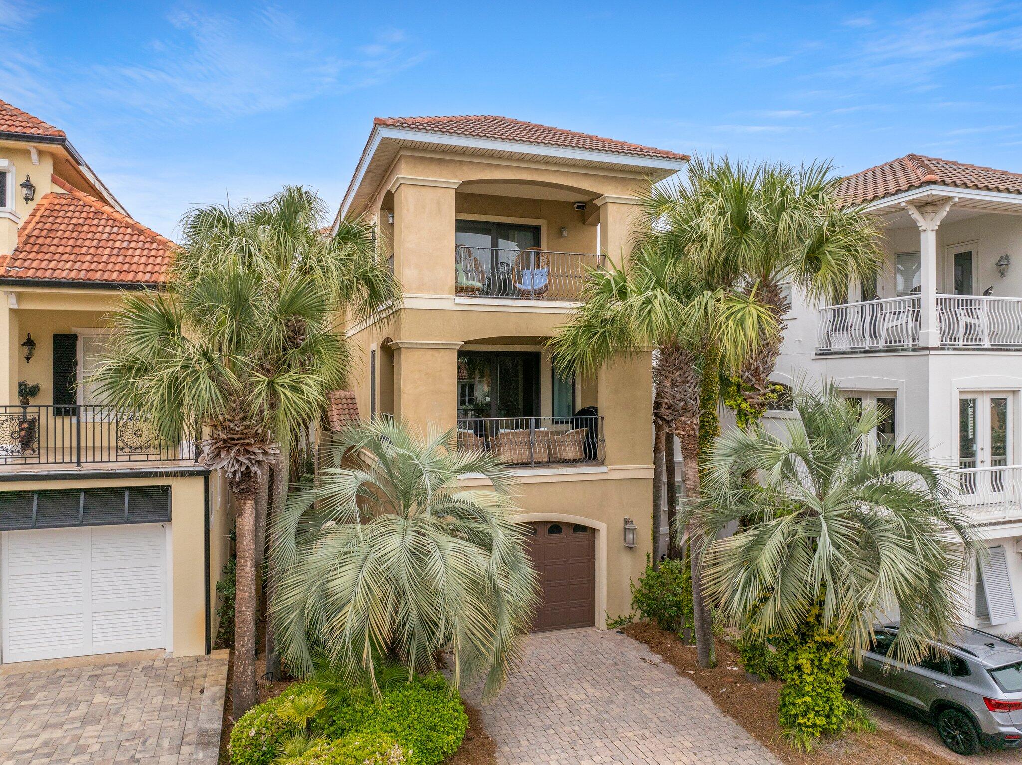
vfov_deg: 56.8
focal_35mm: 24
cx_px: 511
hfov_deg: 71.6
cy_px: 382
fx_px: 708
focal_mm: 12.29
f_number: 2.8
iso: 200
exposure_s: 1/500
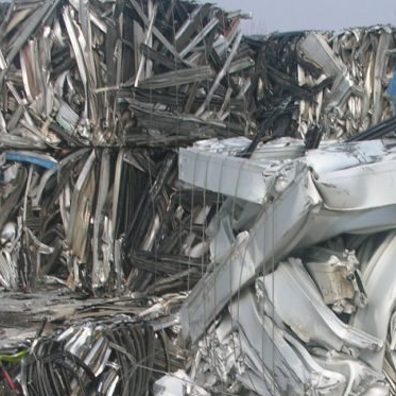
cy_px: 340
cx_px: 282
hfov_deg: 20.3
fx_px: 1100
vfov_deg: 20.1
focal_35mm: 85
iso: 50
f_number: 8.5
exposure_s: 1/82.3
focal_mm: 5.8
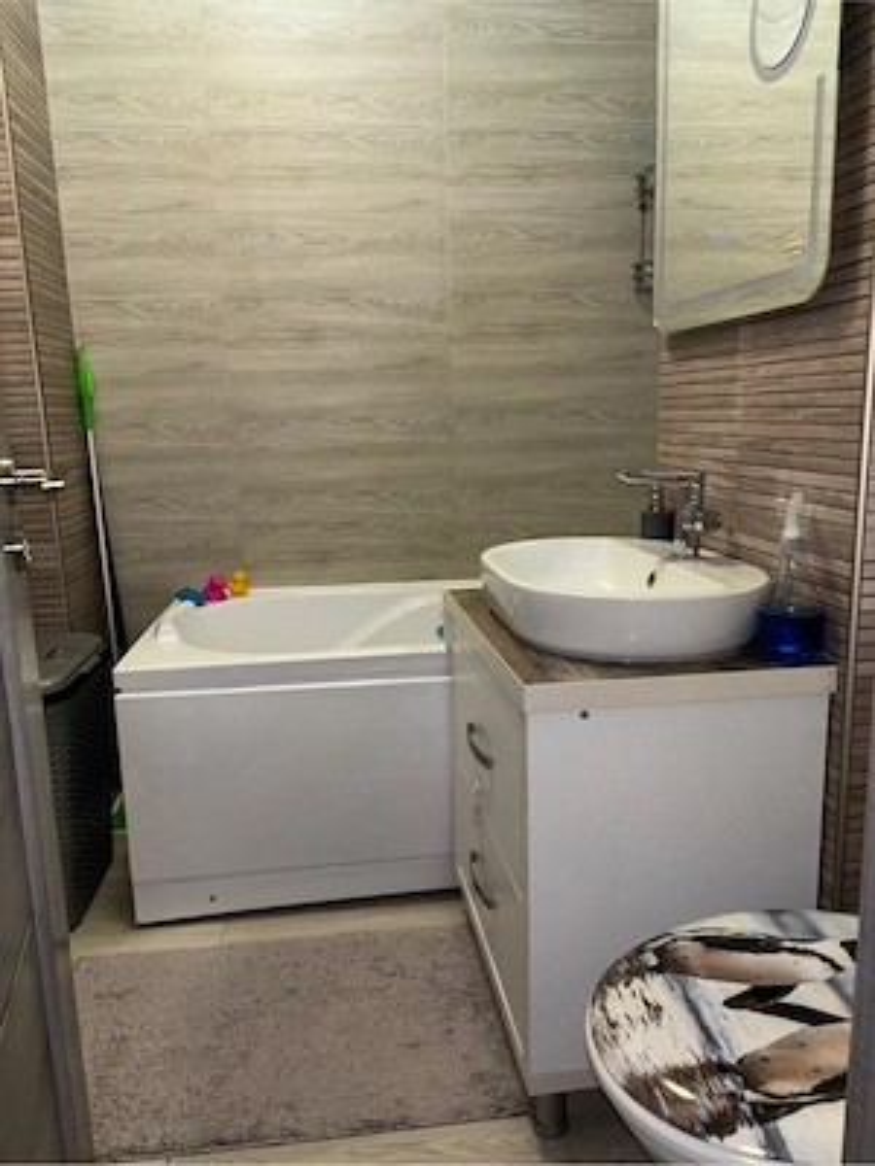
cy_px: 583
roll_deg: +1.9
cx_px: 438
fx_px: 876
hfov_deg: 53.1
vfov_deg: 67.3
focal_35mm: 26
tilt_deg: -11.3
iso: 64
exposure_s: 1/17
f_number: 1.6
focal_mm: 5.96
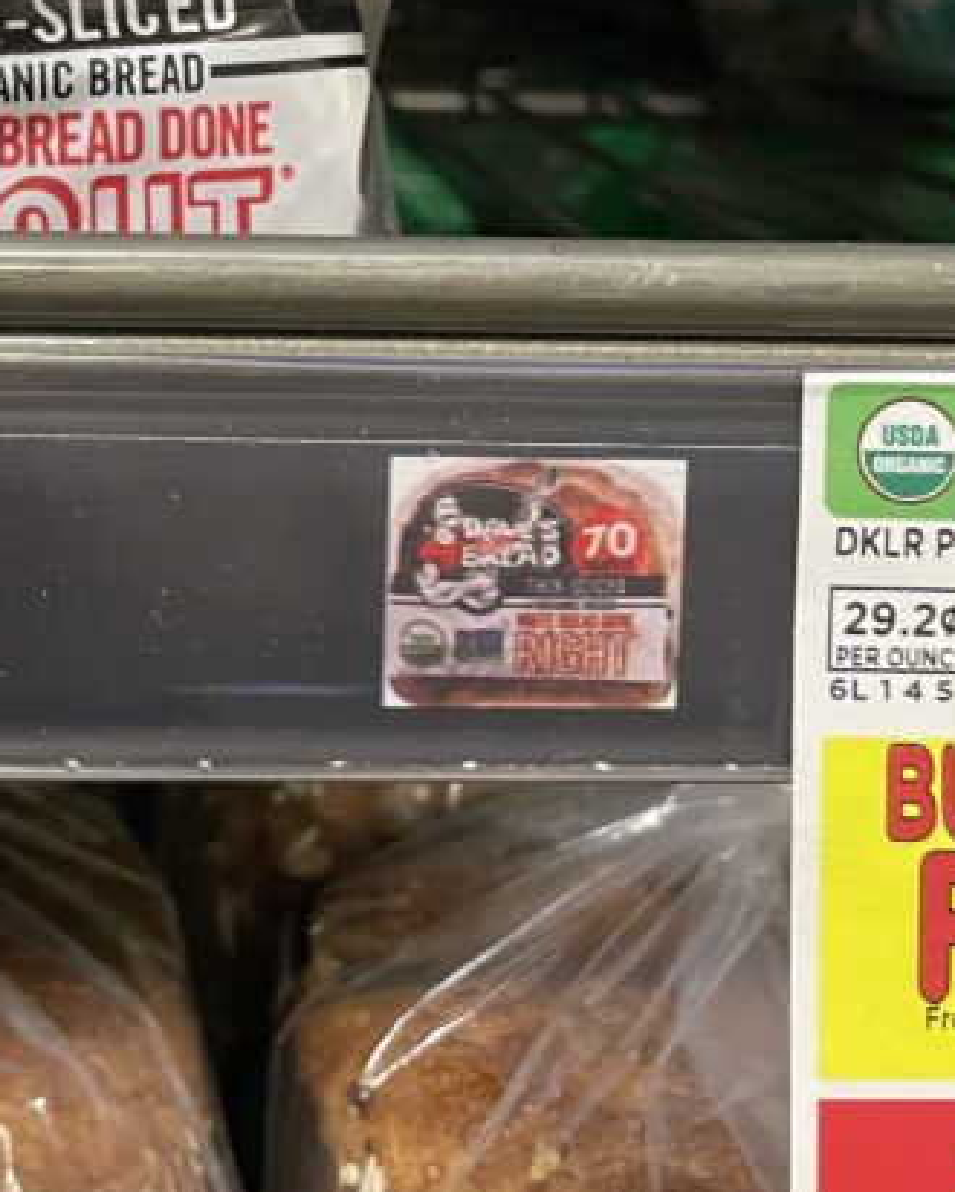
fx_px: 2224
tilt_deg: -7.8
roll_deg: -1.7
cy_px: -14
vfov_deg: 28.1
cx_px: -23
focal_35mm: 63
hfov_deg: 23.1
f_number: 1.6
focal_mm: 4.2
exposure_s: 1/60
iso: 250
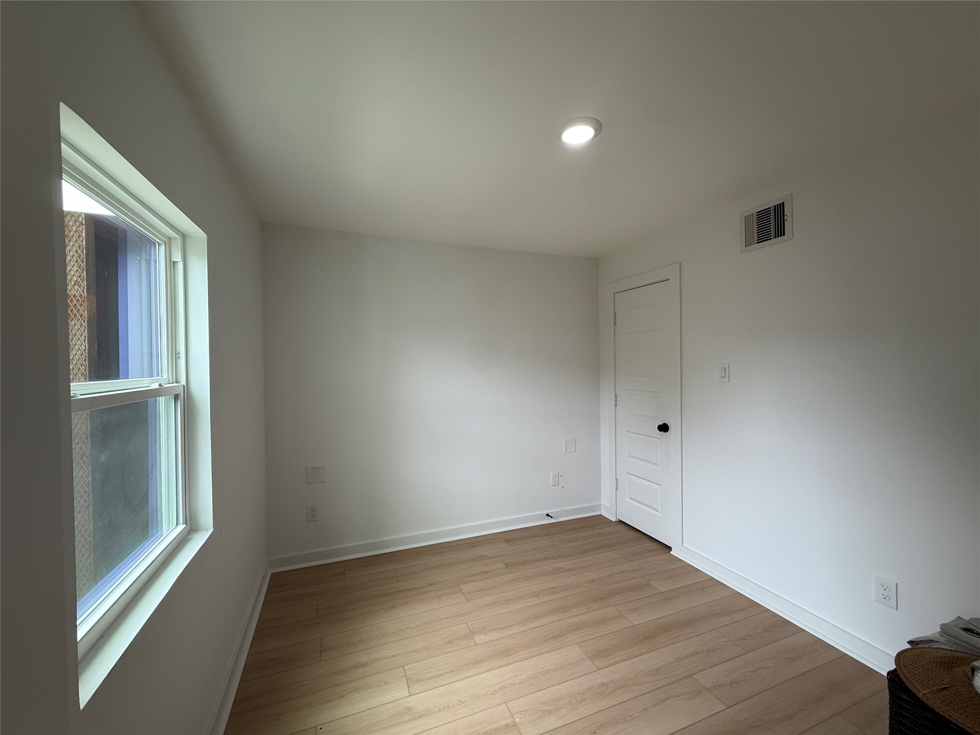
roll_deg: +0.6
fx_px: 396
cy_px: 368
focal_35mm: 14
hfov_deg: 102.1
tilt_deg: -0.5
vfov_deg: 85.7
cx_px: 490
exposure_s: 1/120
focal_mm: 2.22
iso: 100
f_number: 2.2
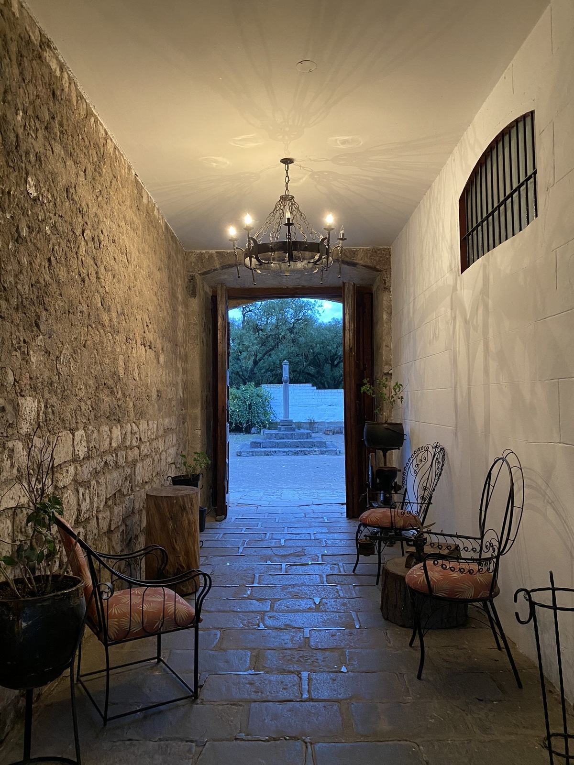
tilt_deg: +0.7
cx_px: 287
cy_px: 382
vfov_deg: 67.3
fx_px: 575
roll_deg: +1.1
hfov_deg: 53.1
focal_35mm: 26
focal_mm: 4.25
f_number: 1.8
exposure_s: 1/60
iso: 320
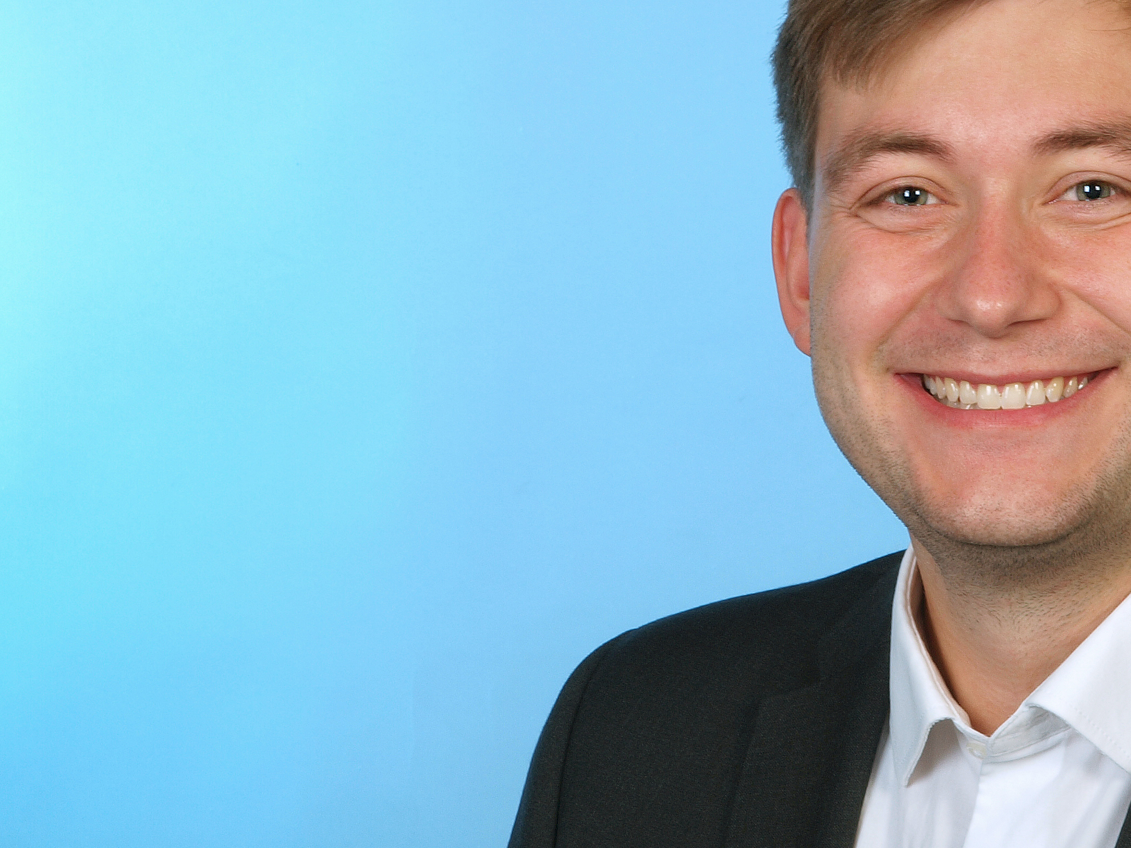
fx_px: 5456
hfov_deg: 11.8
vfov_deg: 8.9
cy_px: 257
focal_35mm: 167
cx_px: 1000
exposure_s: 1/160
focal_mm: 43
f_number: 14
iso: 100
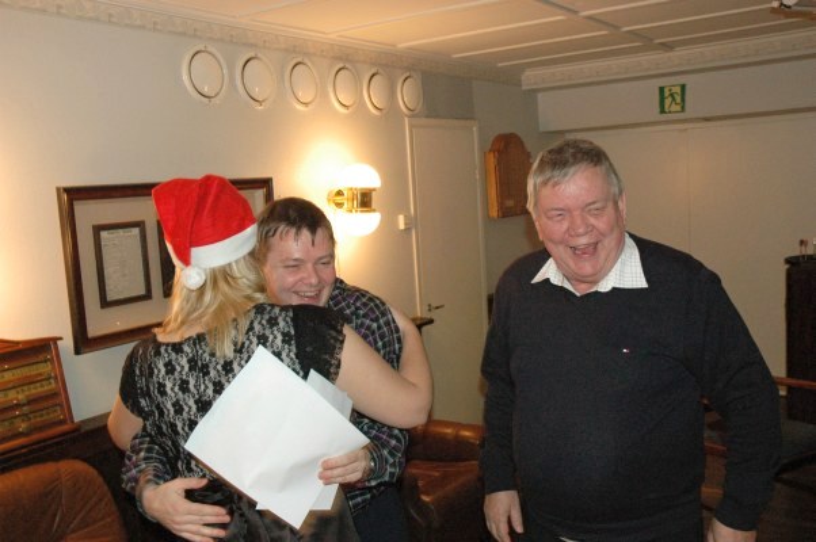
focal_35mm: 36
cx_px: 408
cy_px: 271
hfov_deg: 53.2
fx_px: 815
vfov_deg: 36.8
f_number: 5
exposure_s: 1/60
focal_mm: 24
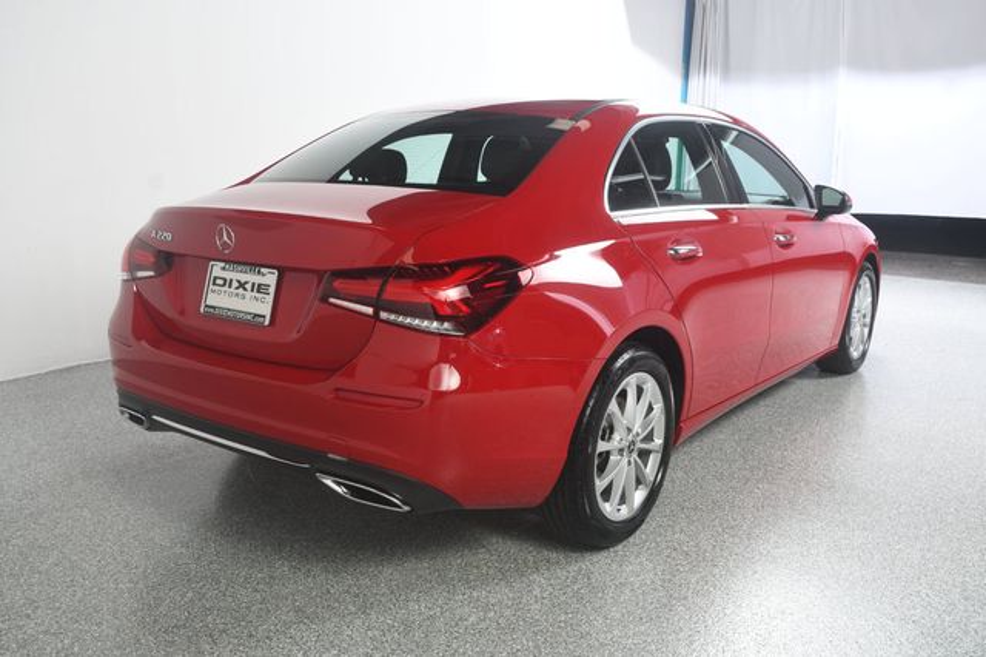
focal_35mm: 33
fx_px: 903
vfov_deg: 39.9
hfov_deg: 57.2
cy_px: 328
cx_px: 493
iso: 100
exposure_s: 1/160
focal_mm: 22
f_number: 6.3
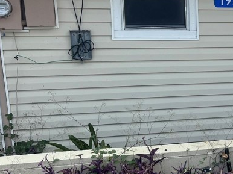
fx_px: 464
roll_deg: -0.8
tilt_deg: -11.8
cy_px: 93
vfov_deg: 21.3
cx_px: 257
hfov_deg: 26.0
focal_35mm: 69
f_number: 1.5
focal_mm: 5.7
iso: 50
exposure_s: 1/1575
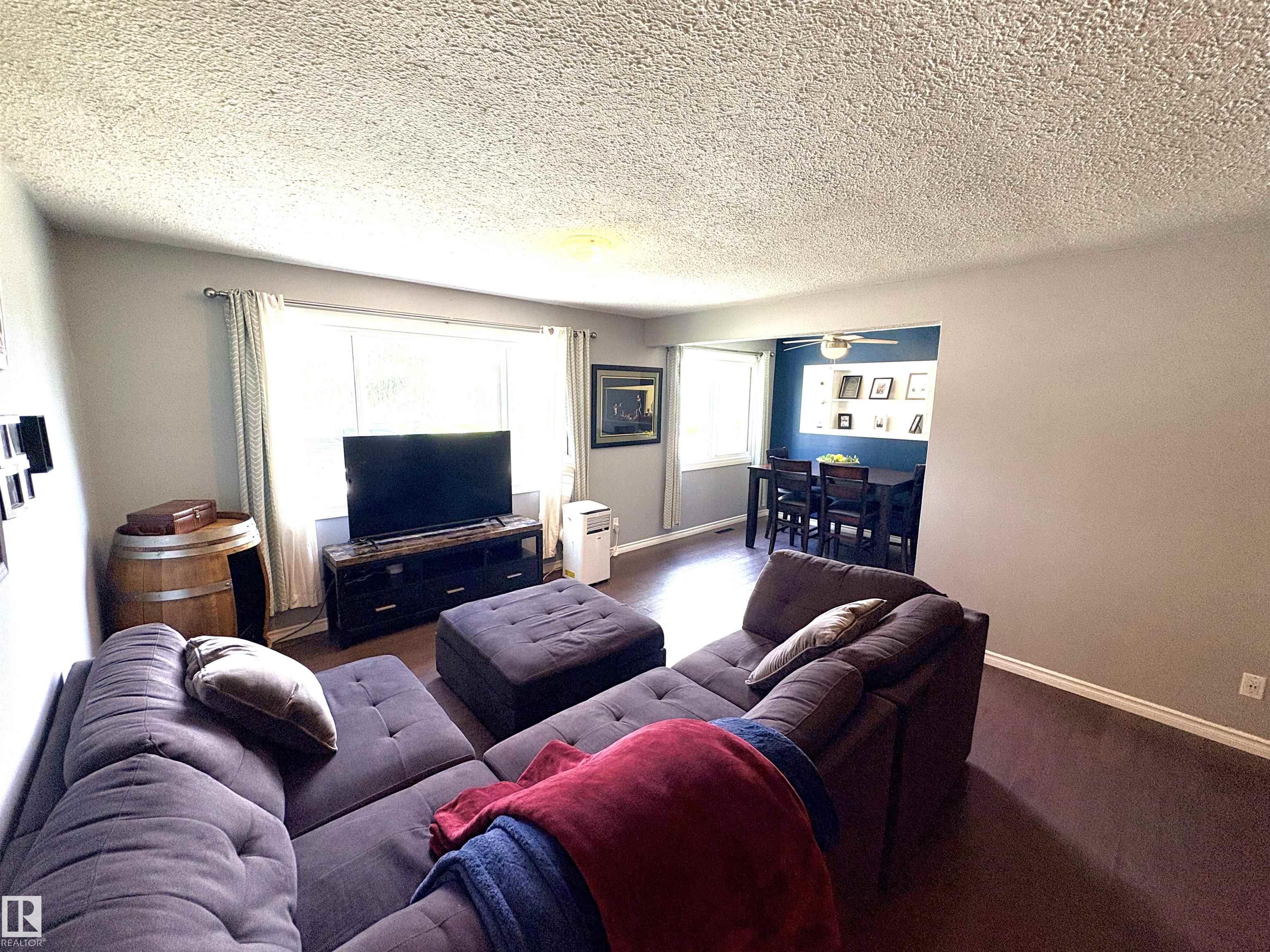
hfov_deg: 102.1
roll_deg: +0.0
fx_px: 514
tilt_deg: -7.8
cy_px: 476
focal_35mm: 14
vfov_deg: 85.7
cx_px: 635
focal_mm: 2.22
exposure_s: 1/99
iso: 160
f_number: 2.2
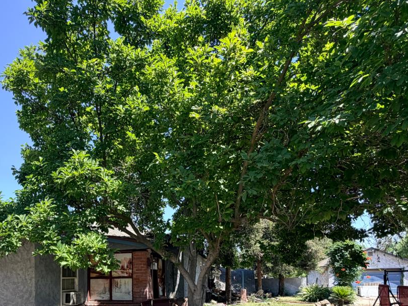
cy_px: 264
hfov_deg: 66.5
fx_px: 306
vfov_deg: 48.6
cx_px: 160
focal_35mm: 26
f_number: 2.2
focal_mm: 2.22
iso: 40
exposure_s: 1/518
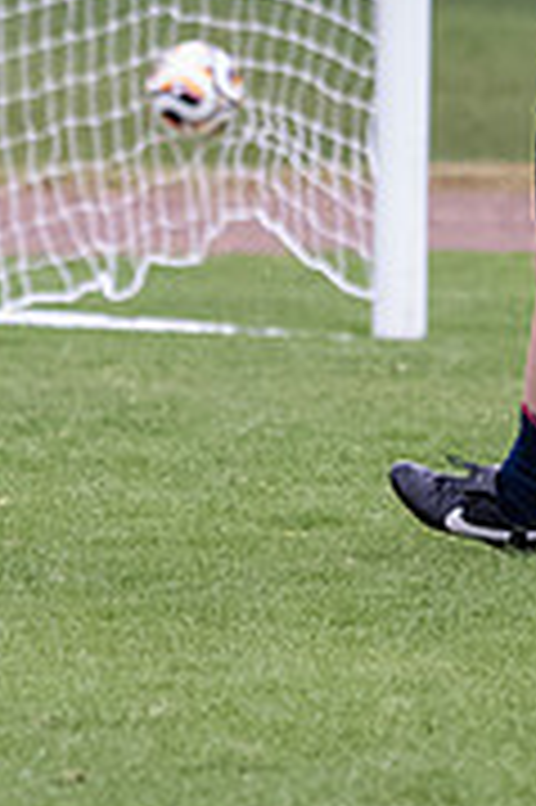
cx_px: 365
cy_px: 83
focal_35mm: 1010
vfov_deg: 2.0
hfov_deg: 1.4
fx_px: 22599
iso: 3200
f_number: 2.8
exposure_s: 1/1250
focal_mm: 150
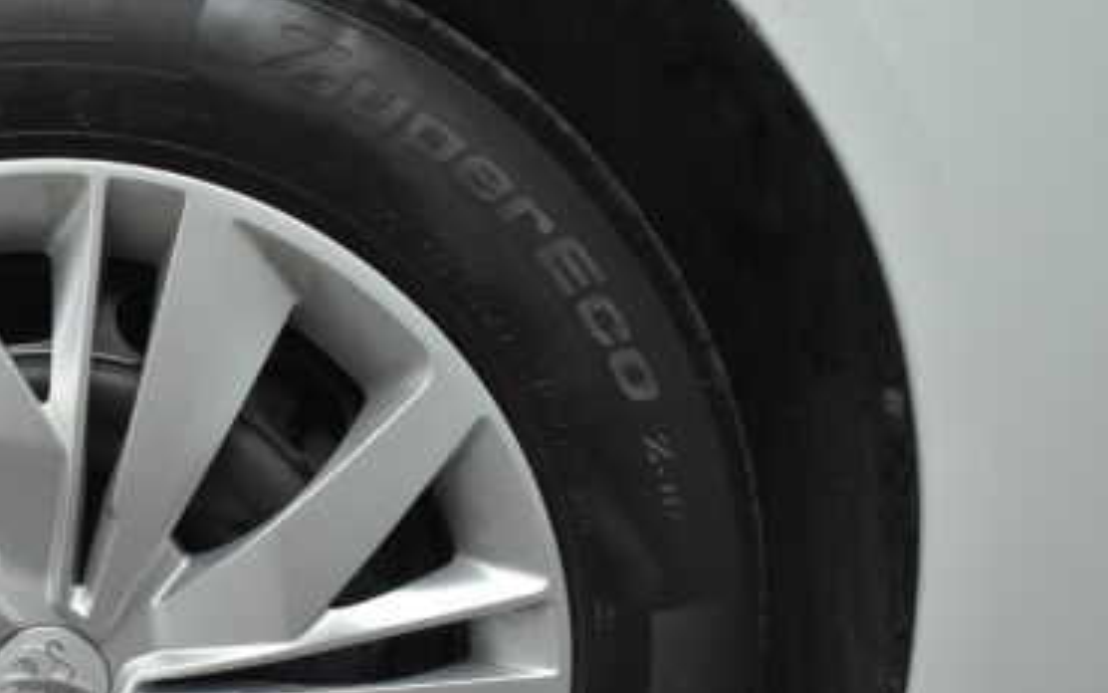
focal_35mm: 57
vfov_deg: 22.3
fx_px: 1721
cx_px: 42
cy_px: 593
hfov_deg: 33.2
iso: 1600
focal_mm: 18
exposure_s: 1/125
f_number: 3.5
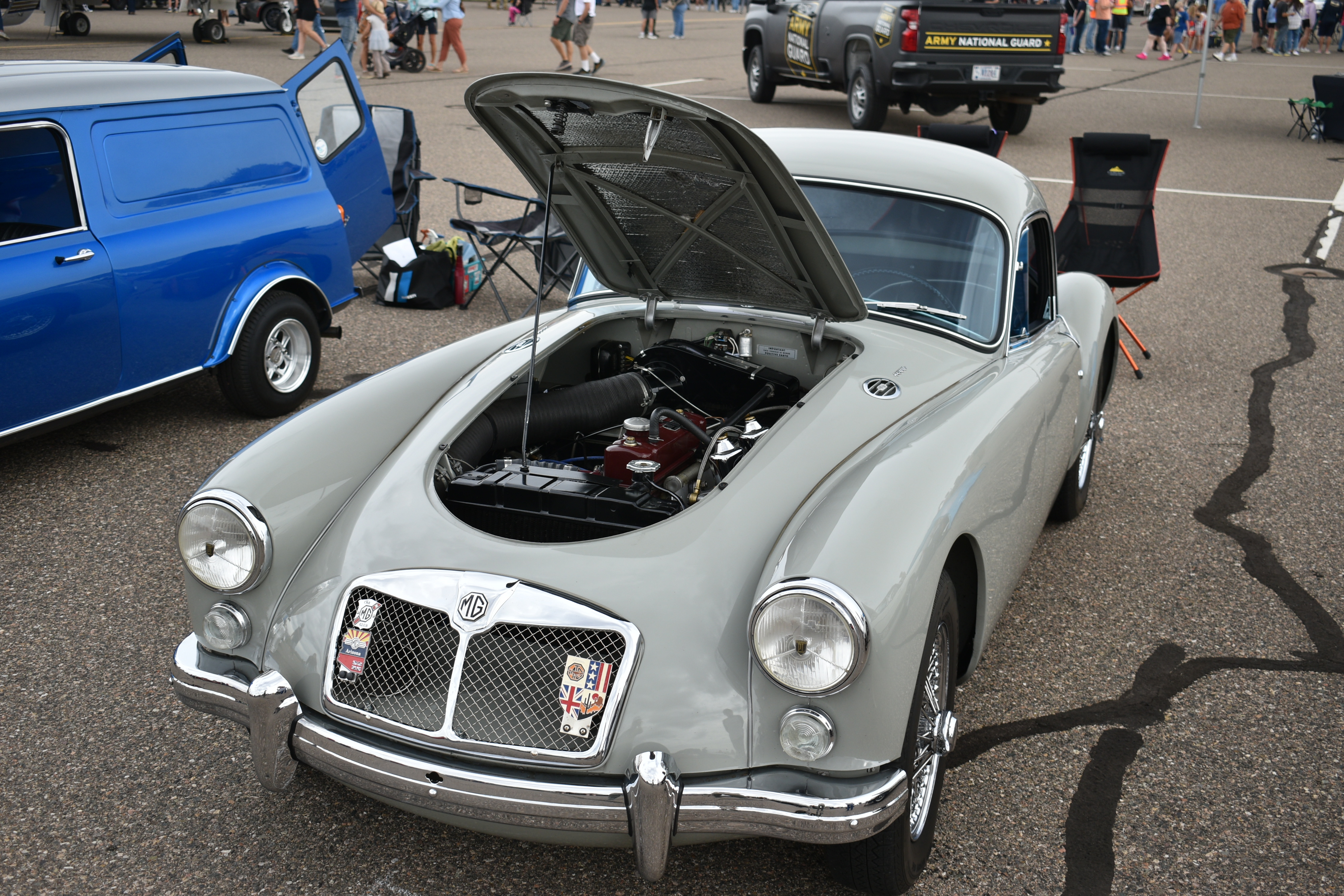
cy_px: 448
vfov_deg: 31.9
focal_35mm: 42
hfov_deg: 46.4
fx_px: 1568
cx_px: 672
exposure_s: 1/320
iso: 160
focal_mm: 28
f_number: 5
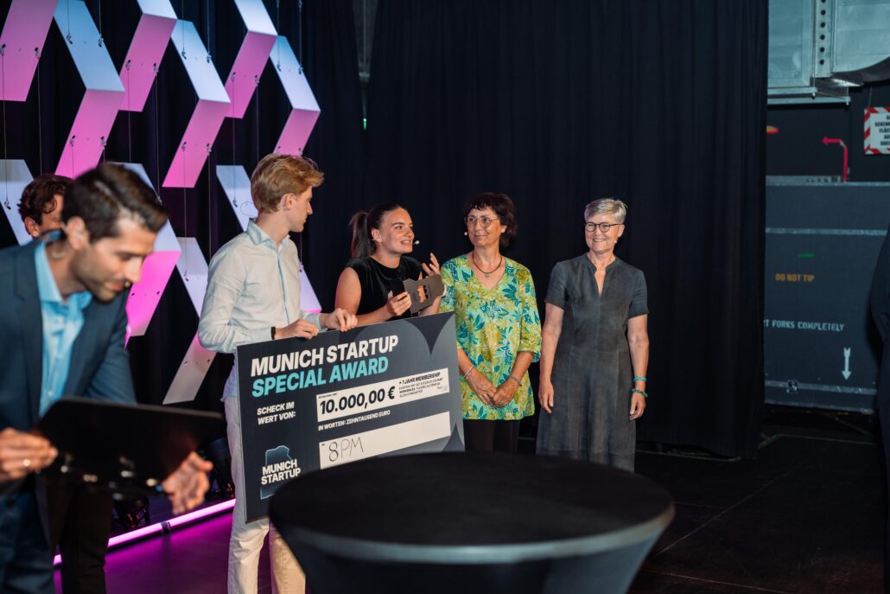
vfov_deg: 26.0
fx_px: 1286
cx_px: 445
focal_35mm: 52
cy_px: 297
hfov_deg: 38.2
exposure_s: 1/250
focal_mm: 52
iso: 400
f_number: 2.5
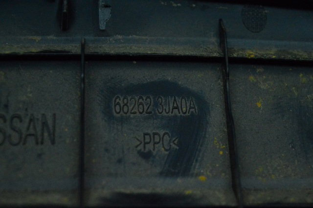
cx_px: 156
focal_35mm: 82
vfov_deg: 16.5
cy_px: 104
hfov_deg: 24.6
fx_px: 716
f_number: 5.6
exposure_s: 1/800
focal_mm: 55
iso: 6400
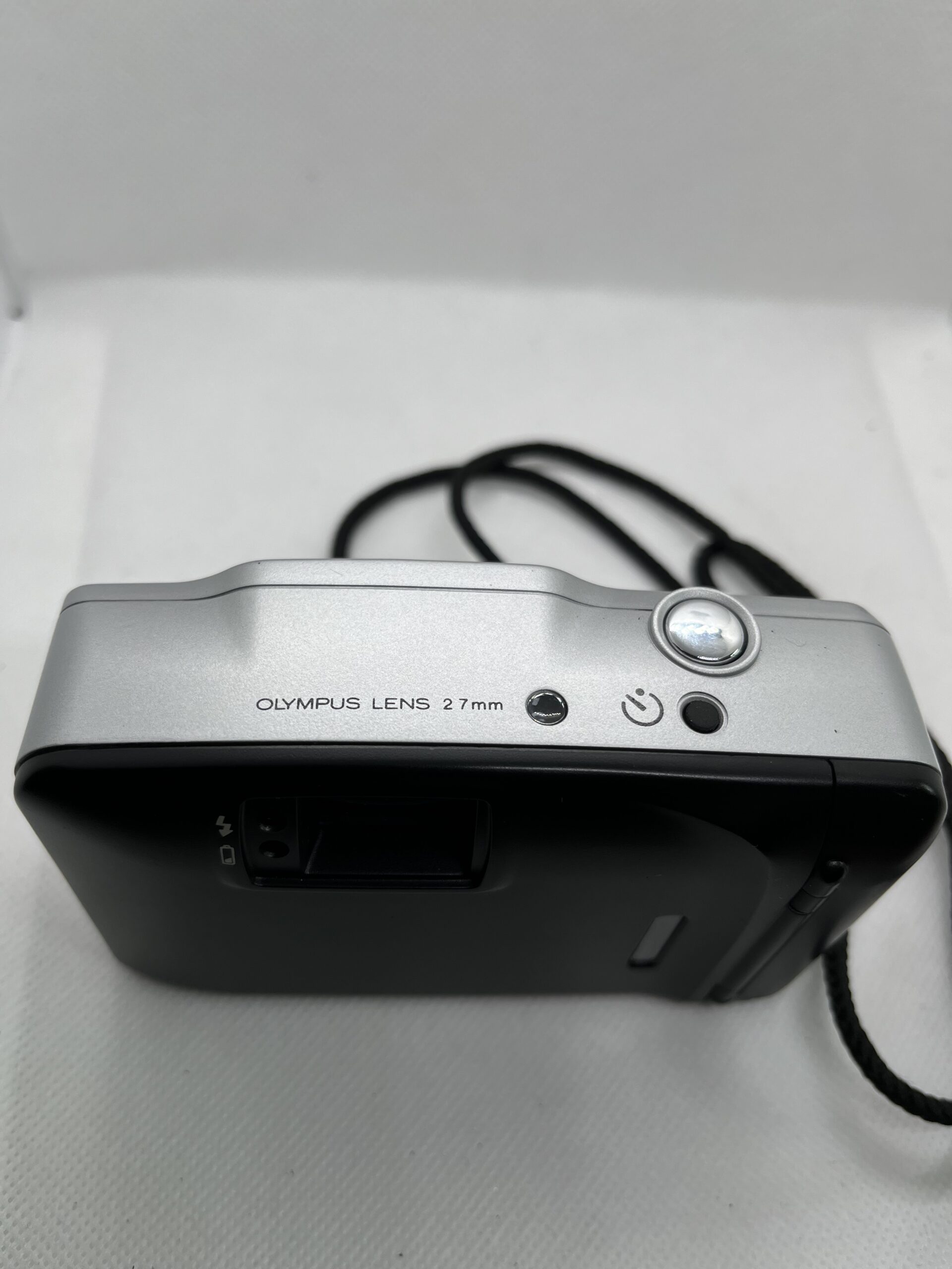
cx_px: 476
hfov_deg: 53.1
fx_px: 953
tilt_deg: -54.8
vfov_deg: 67.3
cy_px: 634
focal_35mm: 26
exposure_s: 1/558
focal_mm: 5.1
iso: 50
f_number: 1.6
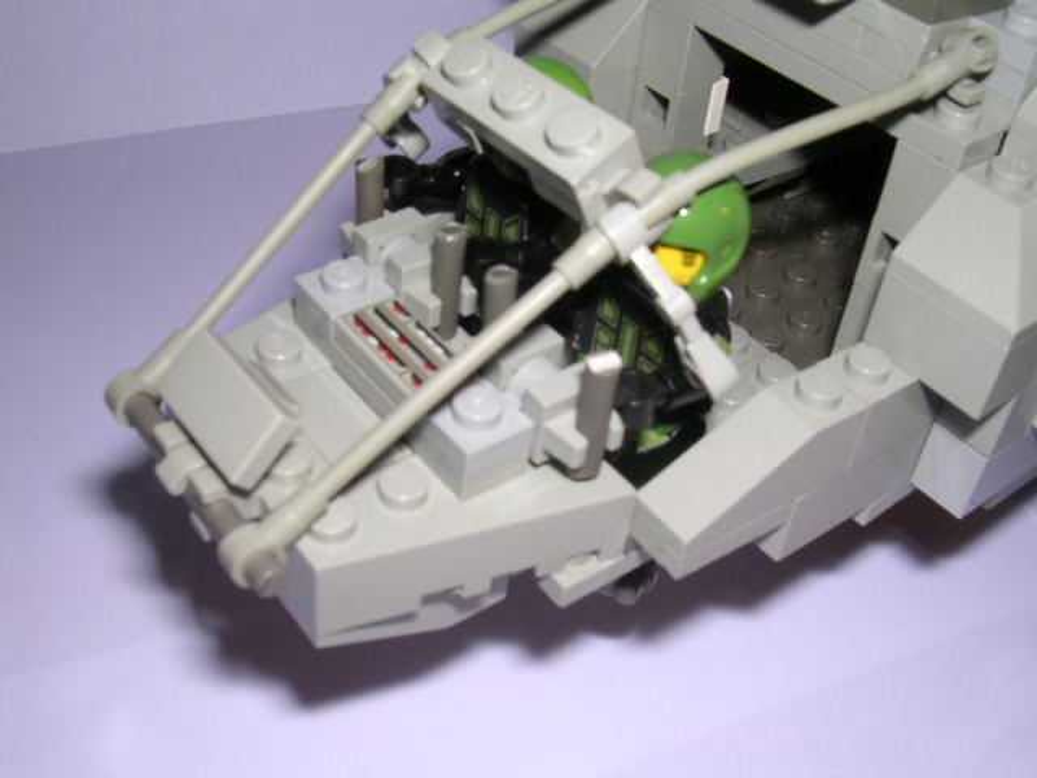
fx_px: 1138
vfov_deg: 37.7
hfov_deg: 49.0
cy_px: 389
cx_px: 518
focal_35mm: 38
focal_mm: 5.8
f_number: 5.6
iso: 100
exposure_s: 1/60.1
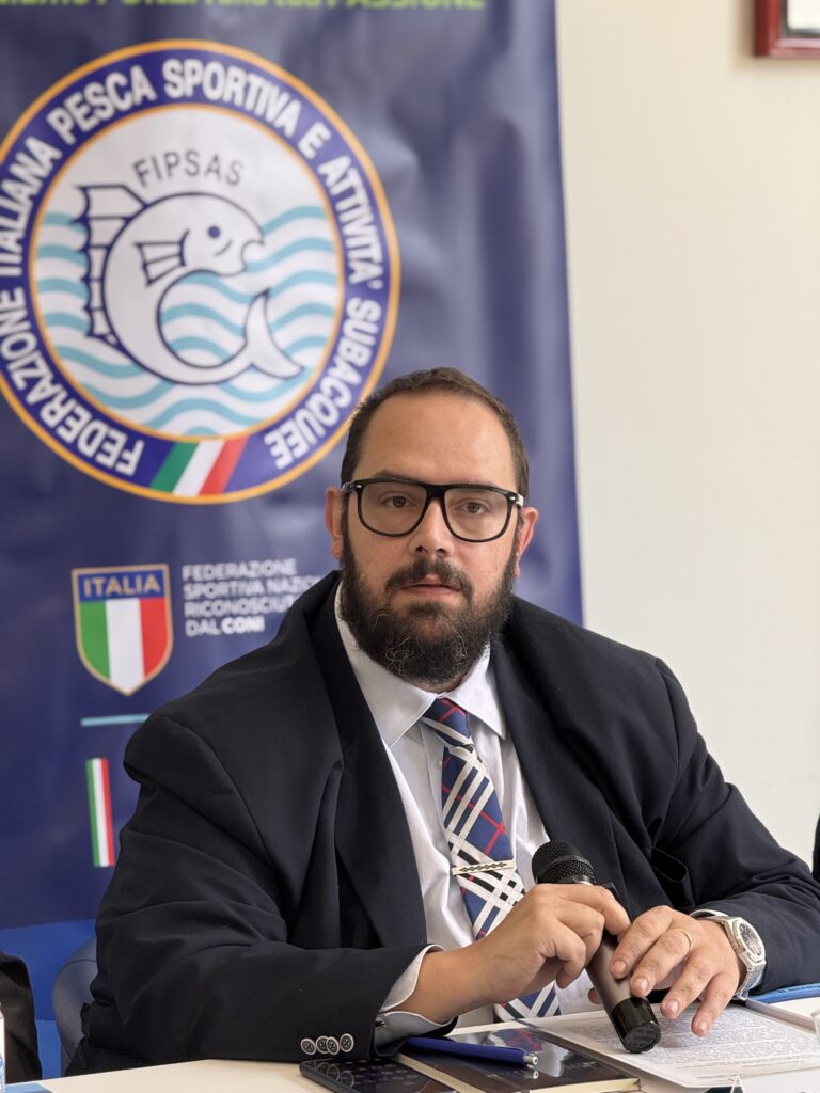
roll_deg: +1.0
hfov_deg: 12.3
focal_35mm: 120
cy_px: 546
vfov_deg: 16.4
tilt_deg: -5.1
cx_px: 410
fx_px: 3790
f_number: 2.8
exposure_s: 1/100
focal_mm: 15.66
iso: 100
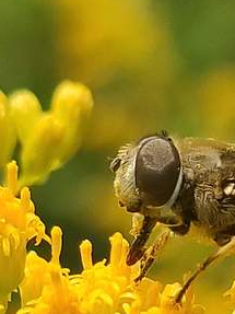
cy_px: 338
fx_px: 525
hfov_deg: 24.5
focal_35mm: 58
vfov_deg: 30.1
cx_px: 209
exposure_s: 1/1593
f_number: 1.75
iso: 112
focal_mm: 4.77
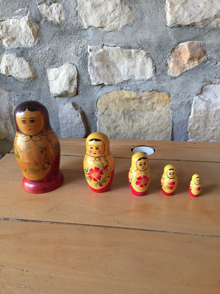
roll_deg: +3.4
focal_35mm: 29
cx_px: 110
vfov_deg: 61.7
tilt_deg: -27.6
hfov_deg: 48.2
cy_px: 147
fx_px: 246
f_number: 2.2
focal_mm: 4.15
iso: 250
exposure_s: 1/33
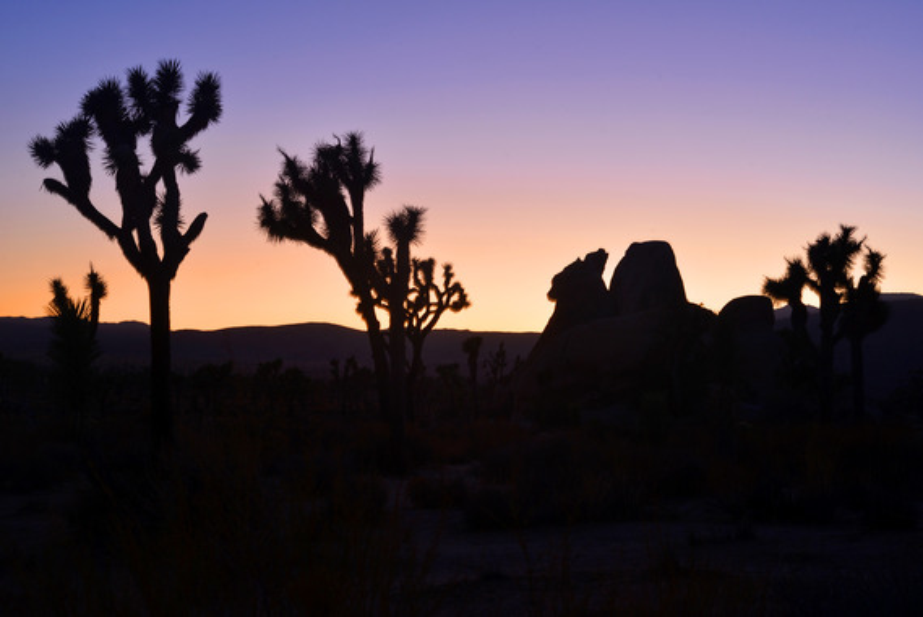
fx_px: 1283
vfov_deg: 27.0
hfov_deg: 39.6
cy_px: 308
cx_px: 462
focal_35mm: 50
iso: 160
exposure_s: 1.3
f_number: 11
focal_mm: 50
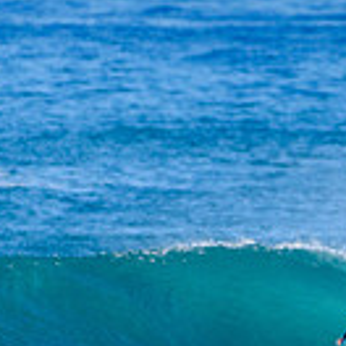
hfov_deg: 0.8
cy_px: 364
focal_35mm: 2297
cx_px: 285
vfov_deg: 0.8
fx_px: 25976
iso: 250
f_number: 5.6
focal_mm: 500
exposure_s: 1/2000
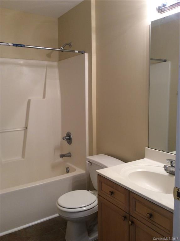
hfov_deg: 44.0
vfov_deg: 56.9
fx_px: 223
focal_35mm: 32
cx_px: 90
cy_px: 120
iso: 40
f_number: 2.4
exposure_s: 1/24
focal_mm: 3.3
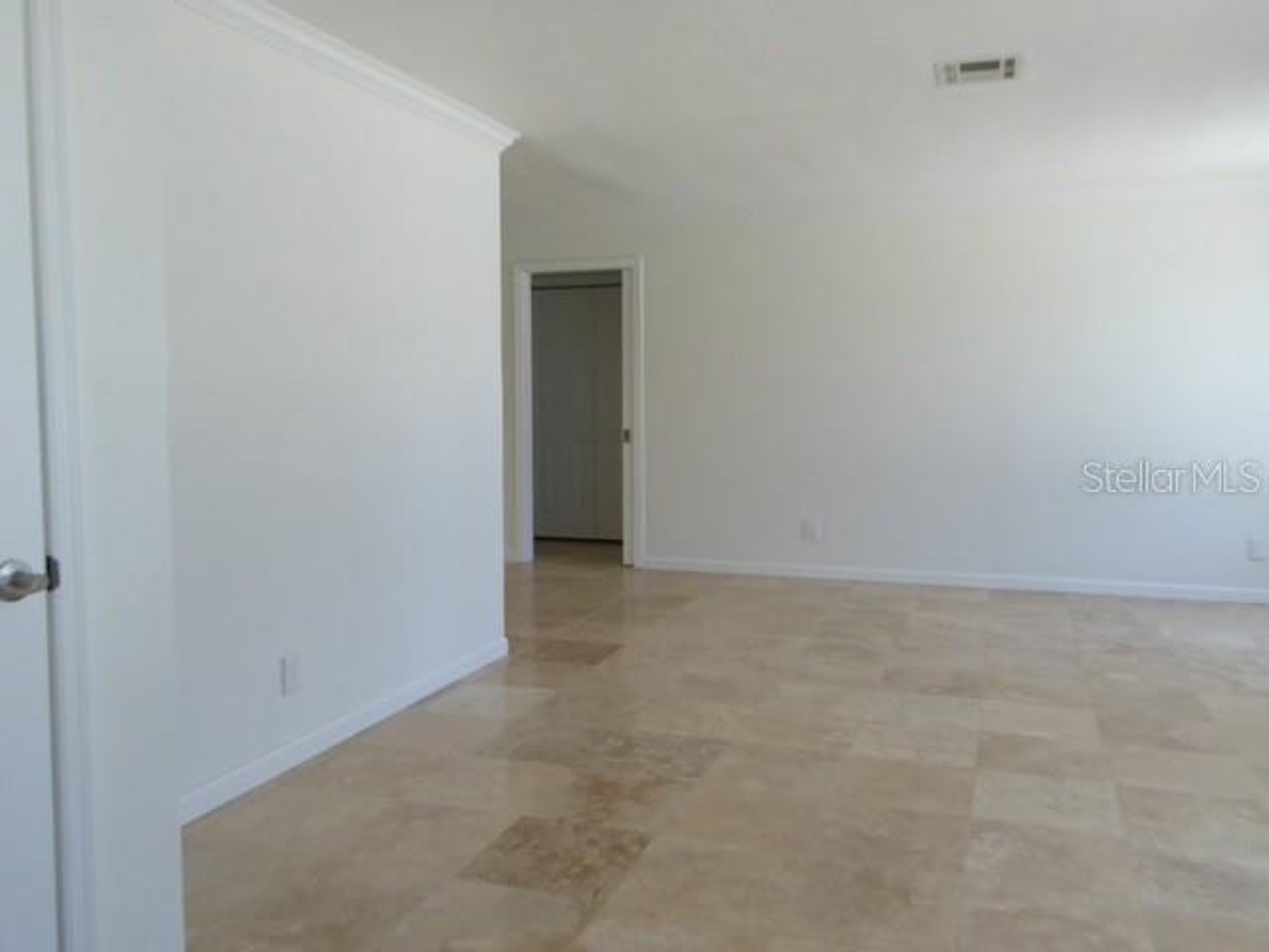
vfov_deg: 48.2
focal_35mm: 29
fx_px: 1063
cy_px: 476
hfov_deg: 61.7
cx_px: 634
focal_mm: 5
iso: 250
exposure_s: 1/60
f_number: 3.5
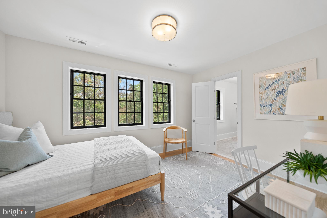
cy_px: 109
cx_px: 164
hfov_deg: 112.6
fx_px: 109
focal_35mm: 12
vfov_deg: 90.0
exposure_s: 1/40
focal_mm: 12
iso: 800
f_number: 4
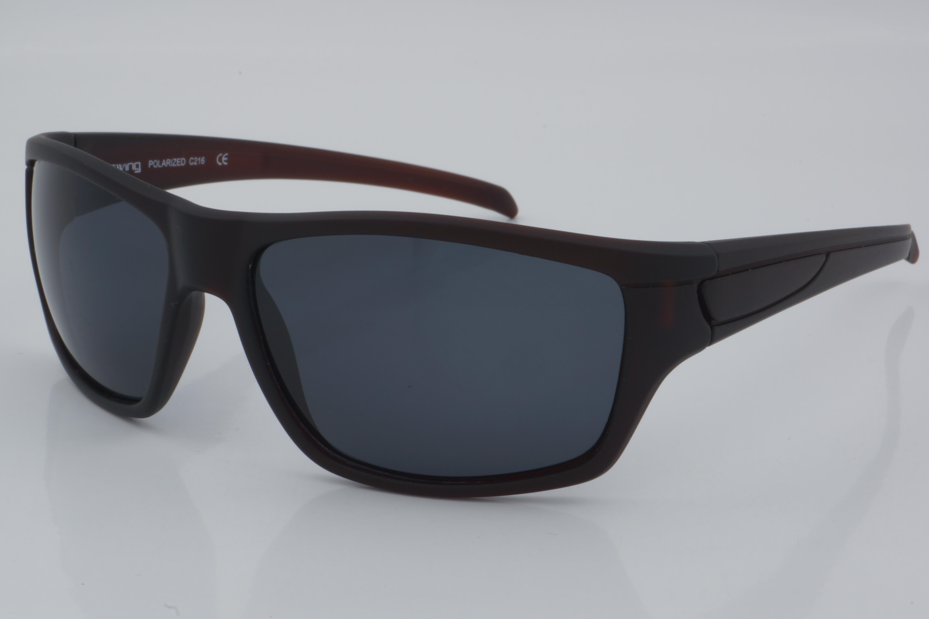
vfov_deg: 18.2
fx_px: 1935
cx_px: 464
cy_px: 310
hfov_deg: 27.0
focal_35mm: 75
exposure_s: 1/4
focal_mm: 50
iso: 100
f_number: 32
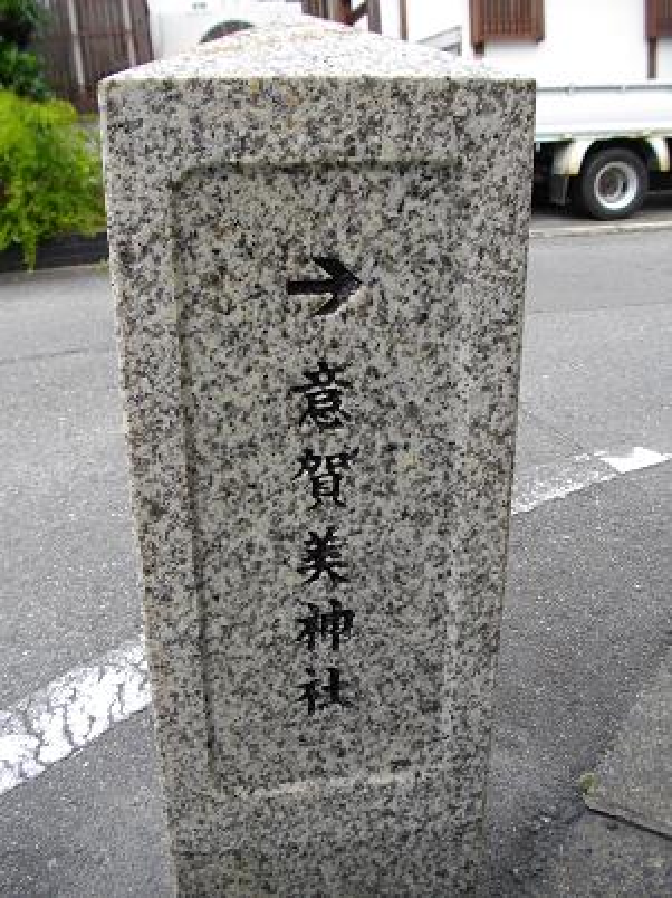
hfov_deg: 44.1
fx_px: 829
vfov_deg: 56.8
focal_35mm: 32
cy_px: 449
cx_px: 336
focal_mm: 5.7
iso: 100
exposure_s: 1/200
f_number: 2.9
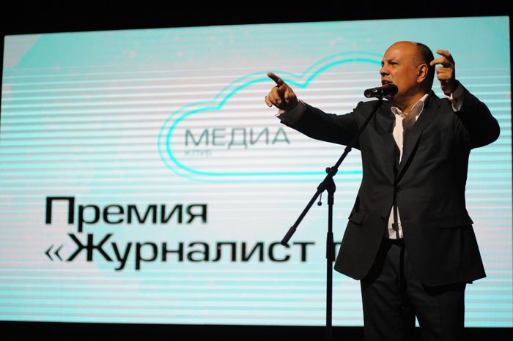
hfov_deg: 25.4
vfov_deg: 17.0
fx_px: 1139
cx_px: 256
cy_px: 170
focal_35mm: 80
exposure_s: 1/320
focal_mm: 80
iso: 2500
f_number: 2.8
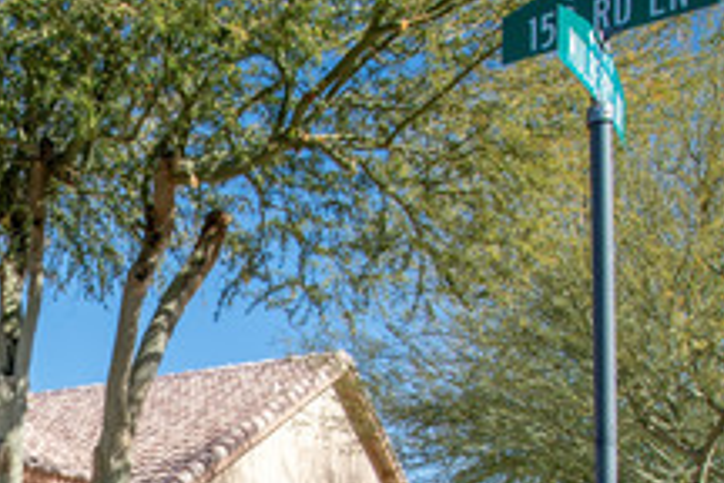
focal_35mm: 52
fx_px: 1046
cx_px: -34
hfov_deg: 34.1
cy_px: 661
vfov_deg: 22.6
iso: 100
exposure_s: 1/160
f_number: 11
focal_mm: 10
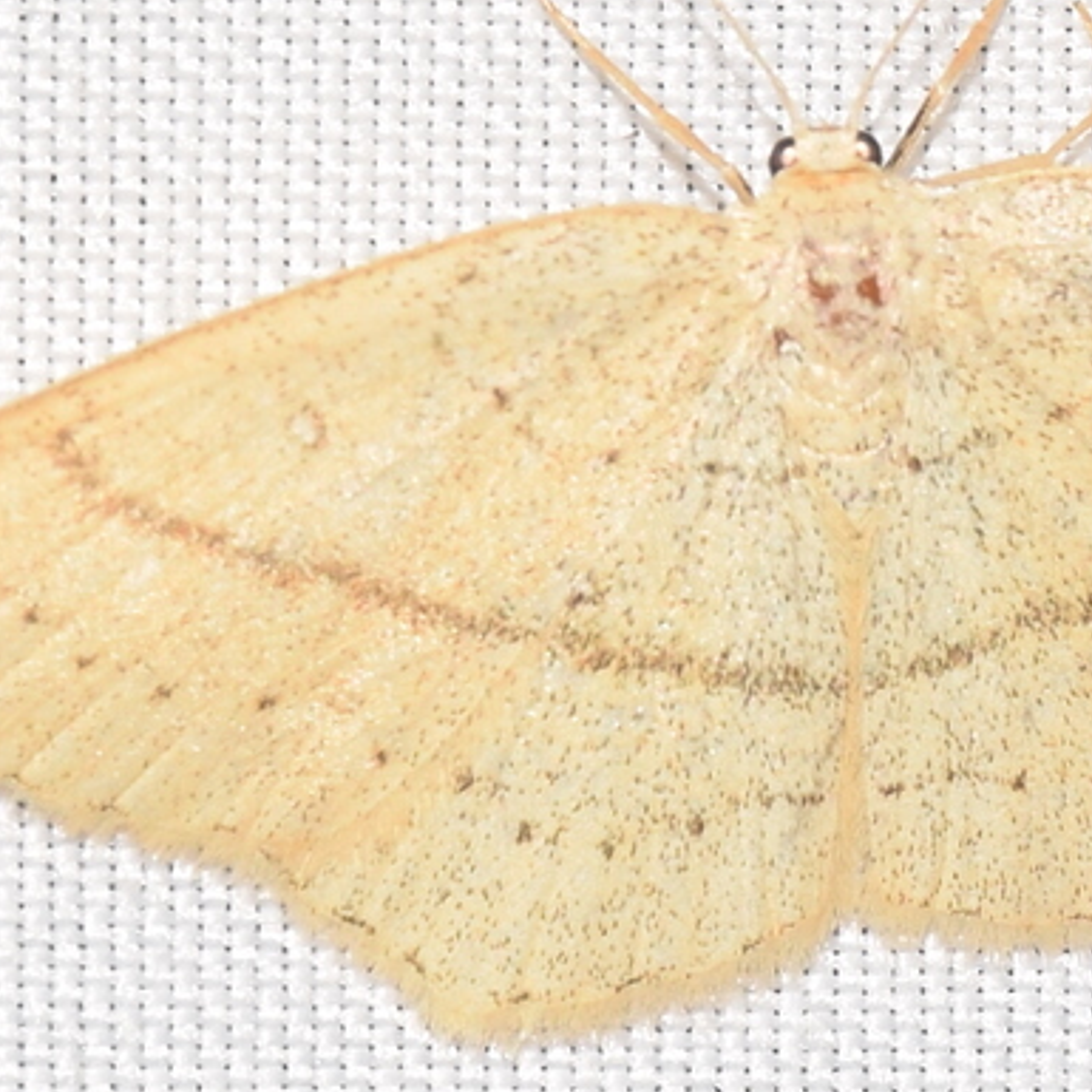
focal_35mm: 445
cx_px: 811
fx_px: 15882
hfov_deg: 3.9
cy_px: 502
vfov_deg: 3.9
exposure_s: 1/60
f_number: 13
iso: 100
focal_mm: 140
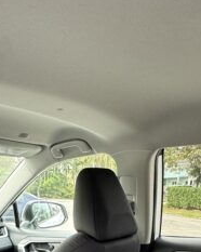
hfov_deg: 31.9
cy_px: 324
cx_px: 75
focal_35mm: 47
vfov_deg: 31.1
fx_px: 350
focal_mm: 2.22
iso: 160
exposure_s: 1/99
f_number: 2.2
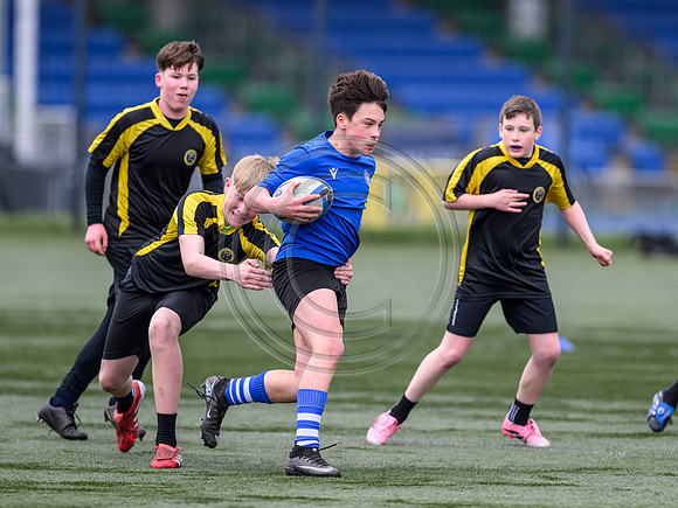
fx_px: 10467
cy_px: 233
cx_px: 337
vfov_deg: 2.8
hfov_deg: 3.7
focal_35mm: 534
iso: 500
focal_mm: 400
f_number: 3.5
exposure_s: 1/1600
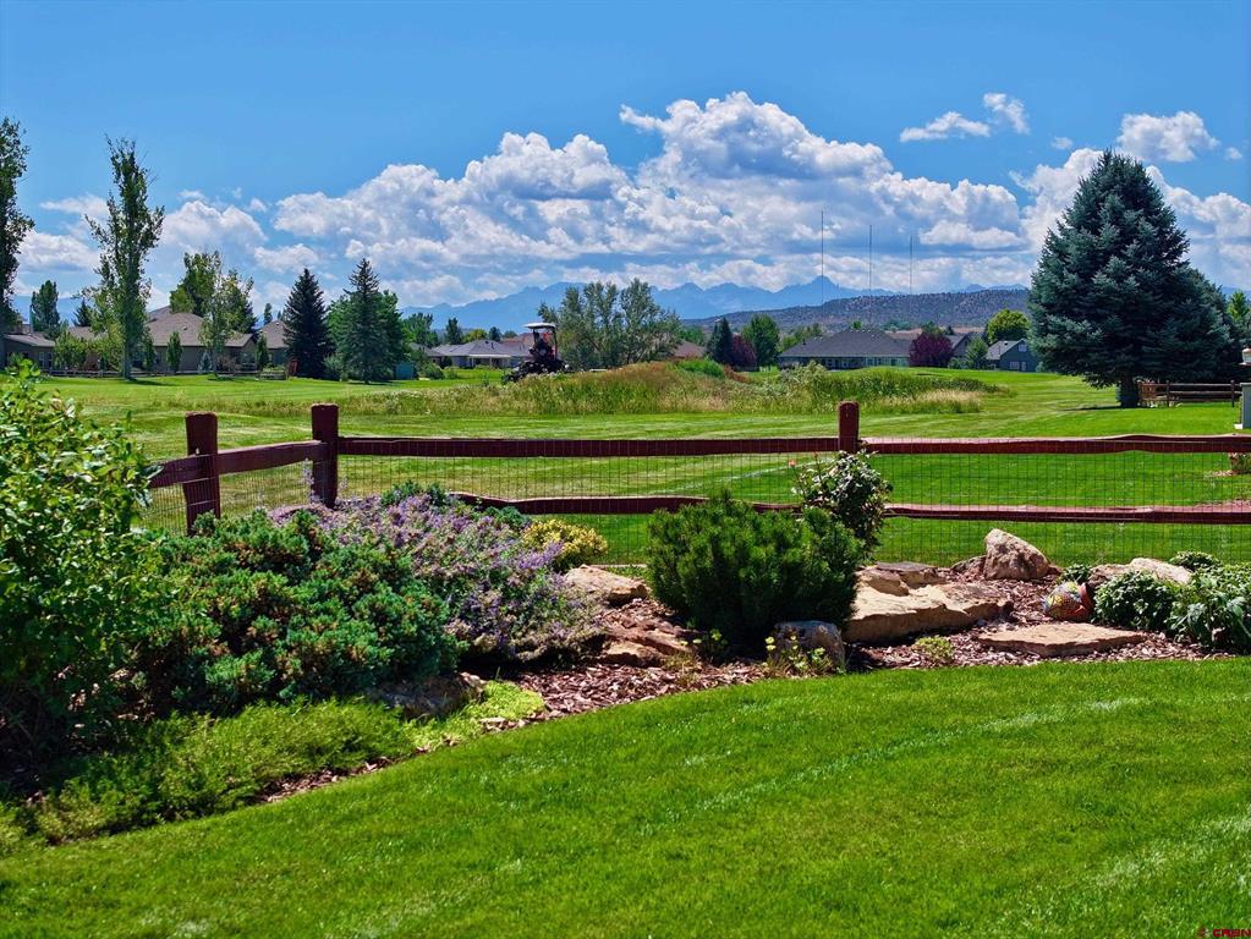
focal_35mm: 70
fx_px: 2531
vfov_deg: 21.0
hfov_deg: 27.8
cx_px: 626
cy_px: 470
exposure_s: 1/1600
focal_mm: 19.35
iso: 110
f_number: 2.8
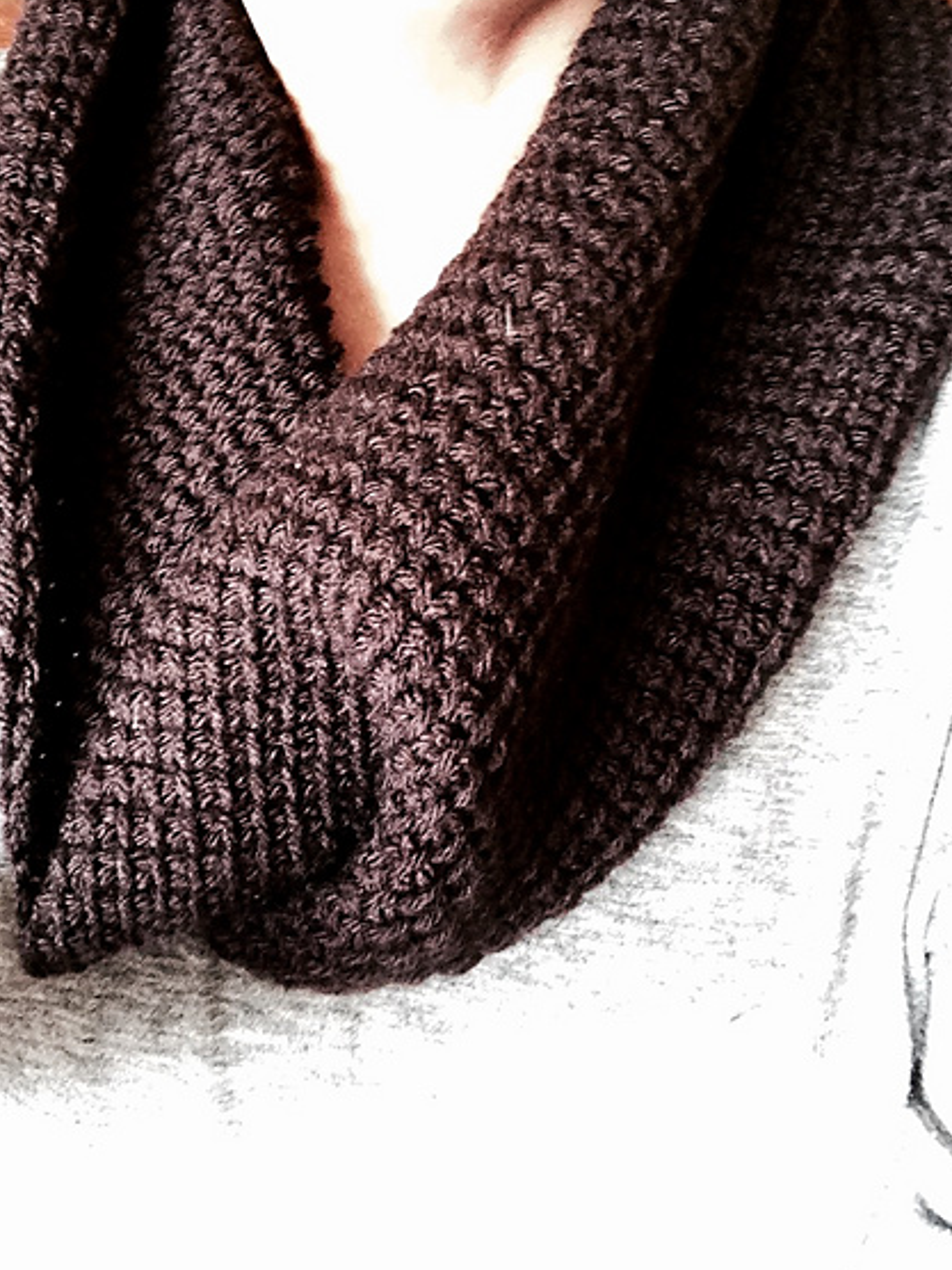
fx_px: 1393
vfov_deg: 48.9
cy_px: 553
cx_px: 418
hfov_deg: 37.7
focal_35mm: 38
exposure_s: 1/15
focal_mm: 2.15
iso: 400
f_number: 2.4
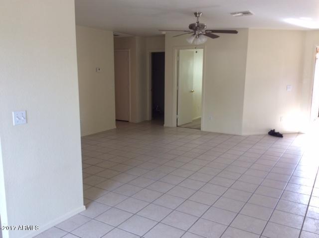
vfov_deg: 44.1
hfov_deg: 56.9
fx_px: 294
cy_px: 119
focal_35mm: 32
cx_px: 160
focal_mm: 3.3
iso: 32
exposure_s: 1/40
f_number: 2.4
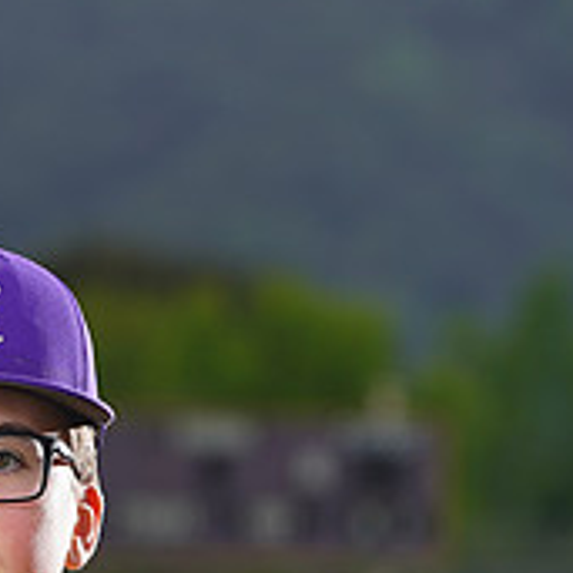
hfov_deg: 3.0
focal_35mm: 584
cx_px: -18
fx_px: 10937
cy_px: 925
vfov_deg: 3.0
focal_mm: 203
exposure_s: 1/250
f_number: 8
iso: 100
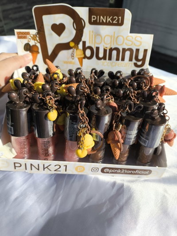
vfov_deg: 69.4
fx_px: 170
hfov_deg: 54.9
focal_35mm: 25
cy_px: 118
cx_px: 88
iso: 50
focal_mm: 4.71
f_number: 1.7
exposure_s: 1/2317
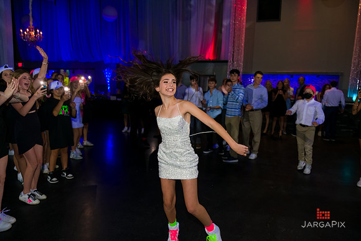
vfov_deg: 53.2
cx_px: 180
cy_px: 120
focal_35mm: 24
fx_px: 241
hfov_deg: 73.7
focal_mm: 24
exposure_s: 1/125
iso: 1600
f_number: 3.2
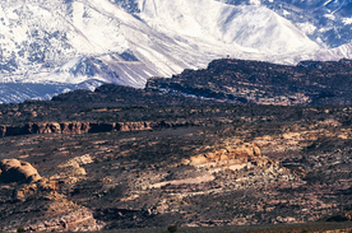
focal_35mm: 435
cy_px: 24
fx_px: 4246
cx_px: 31
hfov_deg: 4.7
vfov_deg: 3.1
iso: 100
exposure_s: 1/3200
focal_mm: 200
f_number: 4
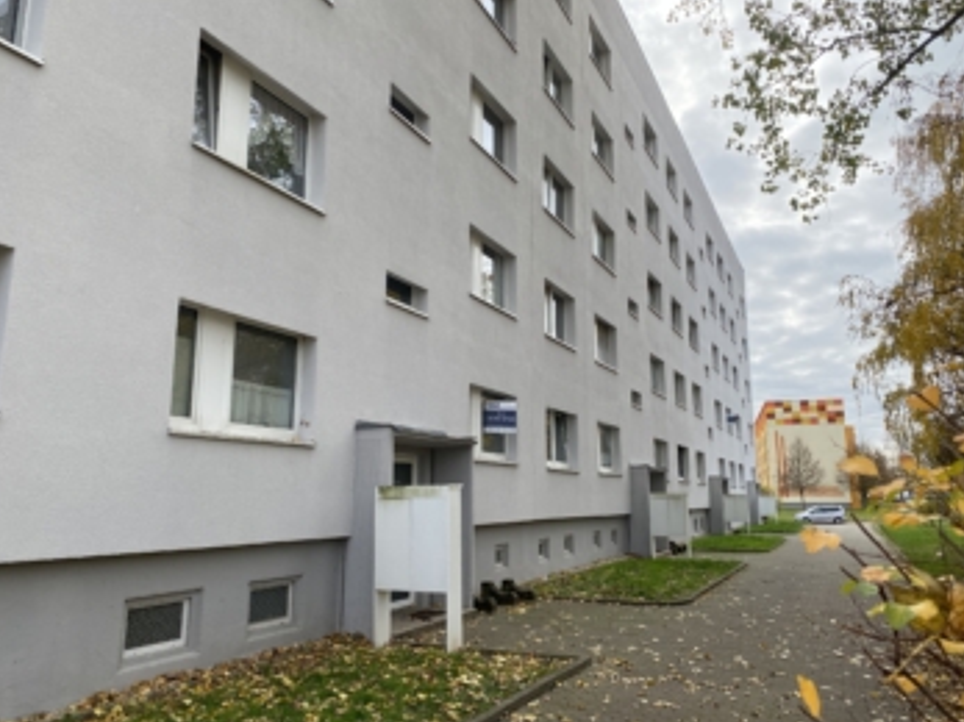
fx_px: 752
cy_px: 361
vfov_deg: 51.3
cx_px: 483
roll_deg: -0.1
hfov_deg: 65.3
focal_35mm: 27
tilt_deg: +10.2
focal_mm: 4.25
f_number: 1.8
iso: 32
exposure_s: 1/1218
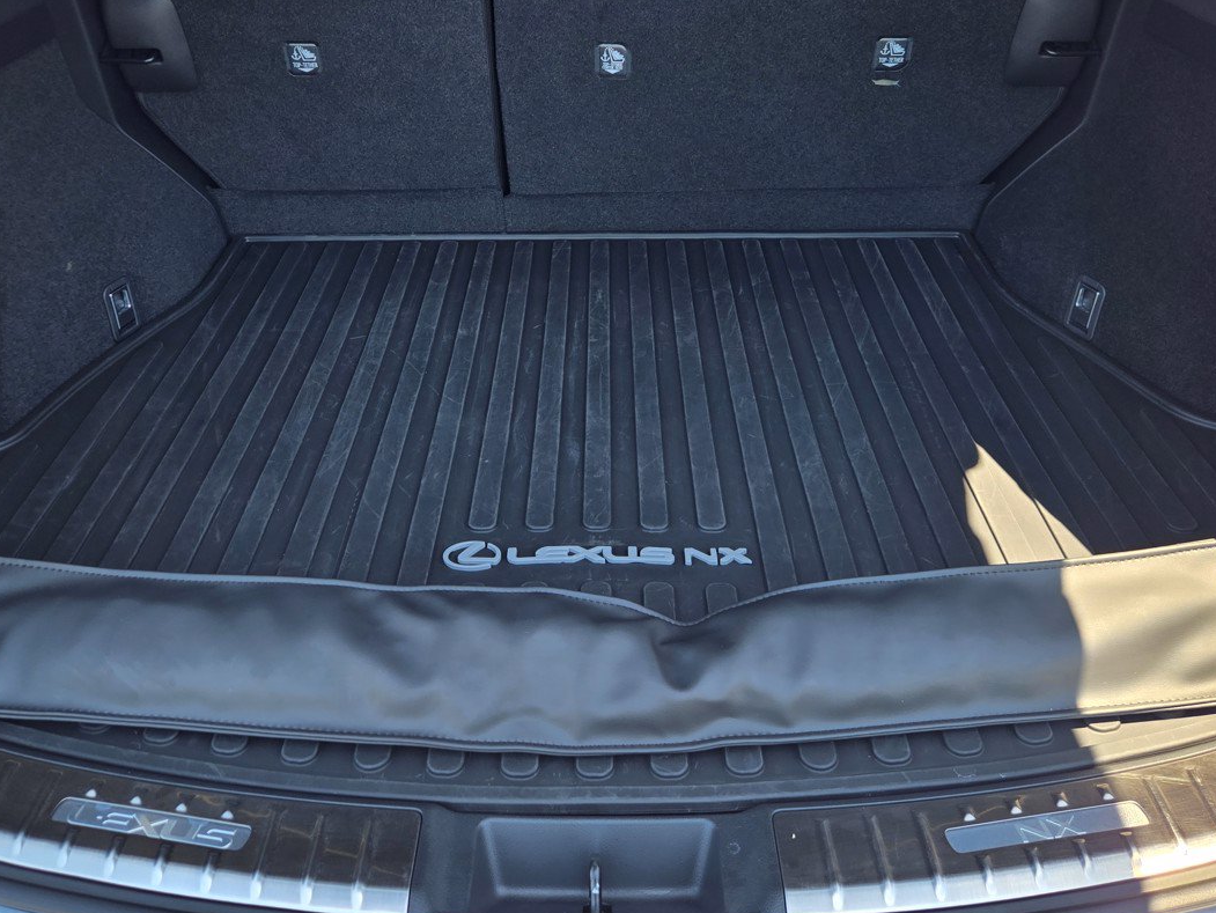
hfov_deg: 52.6
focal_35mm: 35
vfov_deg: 39.8
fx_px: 1230
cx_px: 599
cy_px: 245
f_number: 1.8
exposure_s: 1/297
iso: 25
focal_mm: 5.4
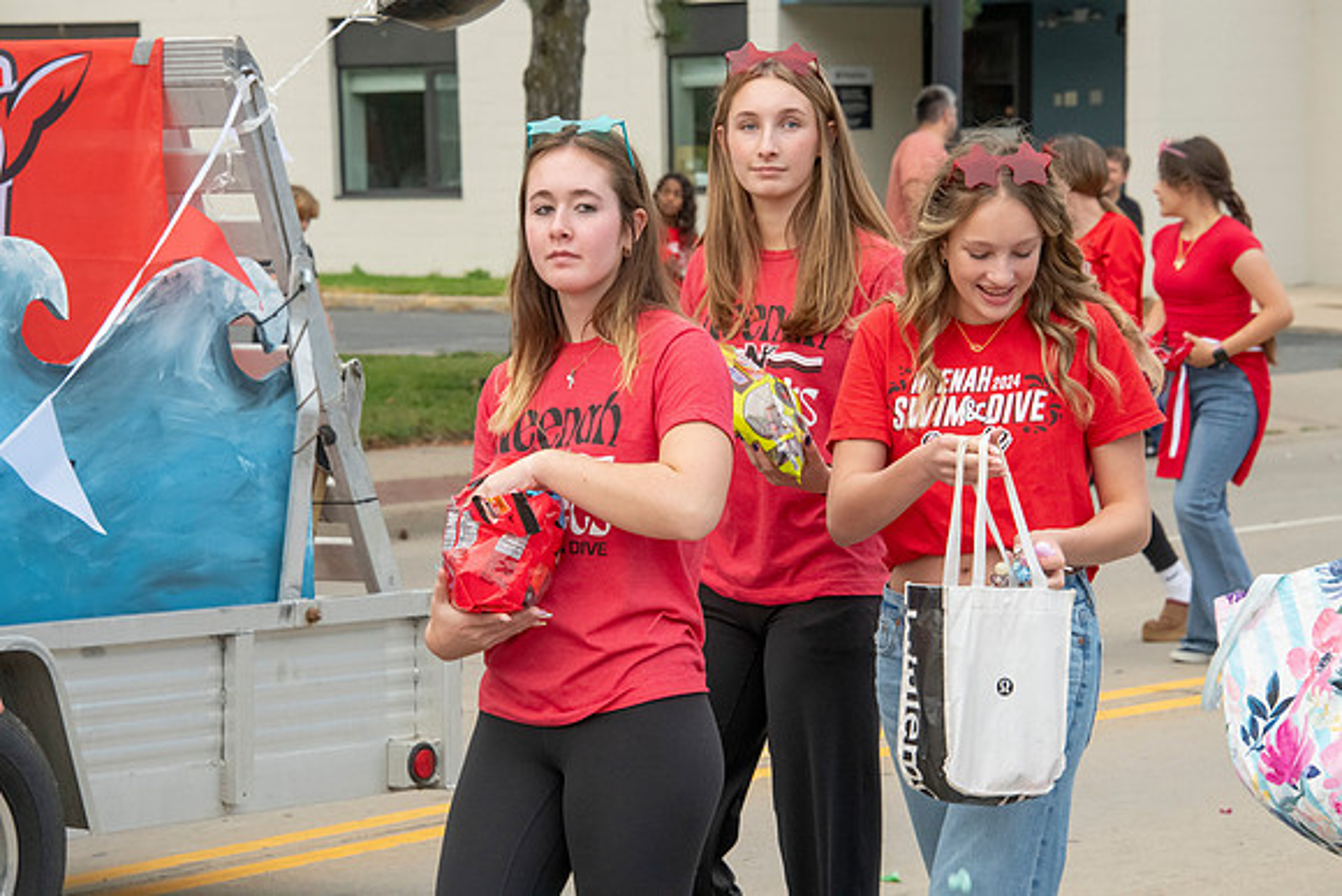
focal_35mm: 135
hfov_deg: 15.2
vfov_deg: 10.2
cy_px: 448
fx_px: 5033
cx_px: 671
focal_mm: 135
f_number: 11
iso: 3200
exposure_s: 1/320
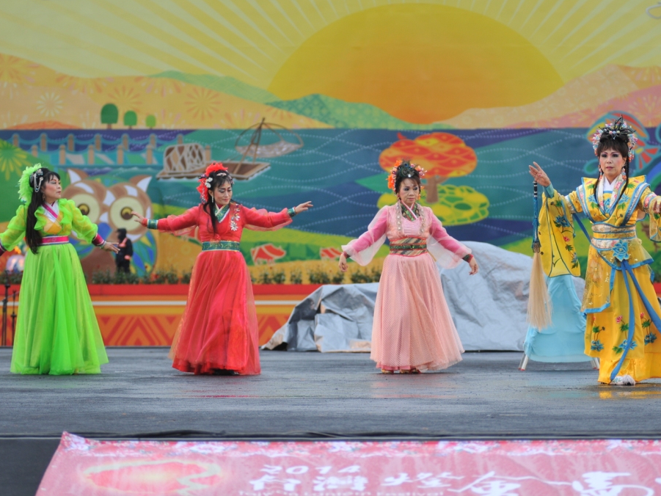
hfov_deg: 15.0
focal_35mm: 131
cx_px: 369
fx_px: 2502
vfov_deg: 11.3
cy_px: 249
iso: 250
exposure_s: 1/160
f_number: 2.8
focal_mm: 80
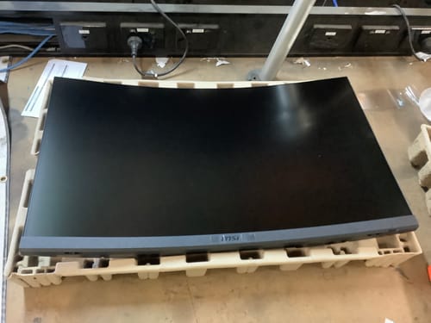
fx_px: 386
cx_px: 216
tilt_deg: -52.9
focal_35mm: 31
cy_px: 162
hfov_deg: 58.4
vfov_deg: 45.4
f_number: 2.4
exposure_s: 1/20
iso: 640
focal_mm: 3.3
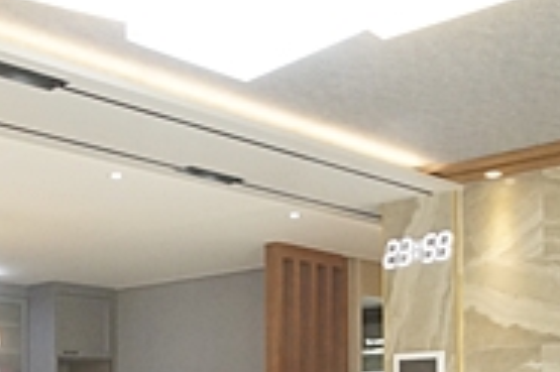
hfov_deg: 30.9
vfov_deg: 19.8
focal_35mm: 65
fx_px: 1010
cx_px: 227
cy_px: 429
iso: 800
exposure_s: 1/30
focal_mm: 10
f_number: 9
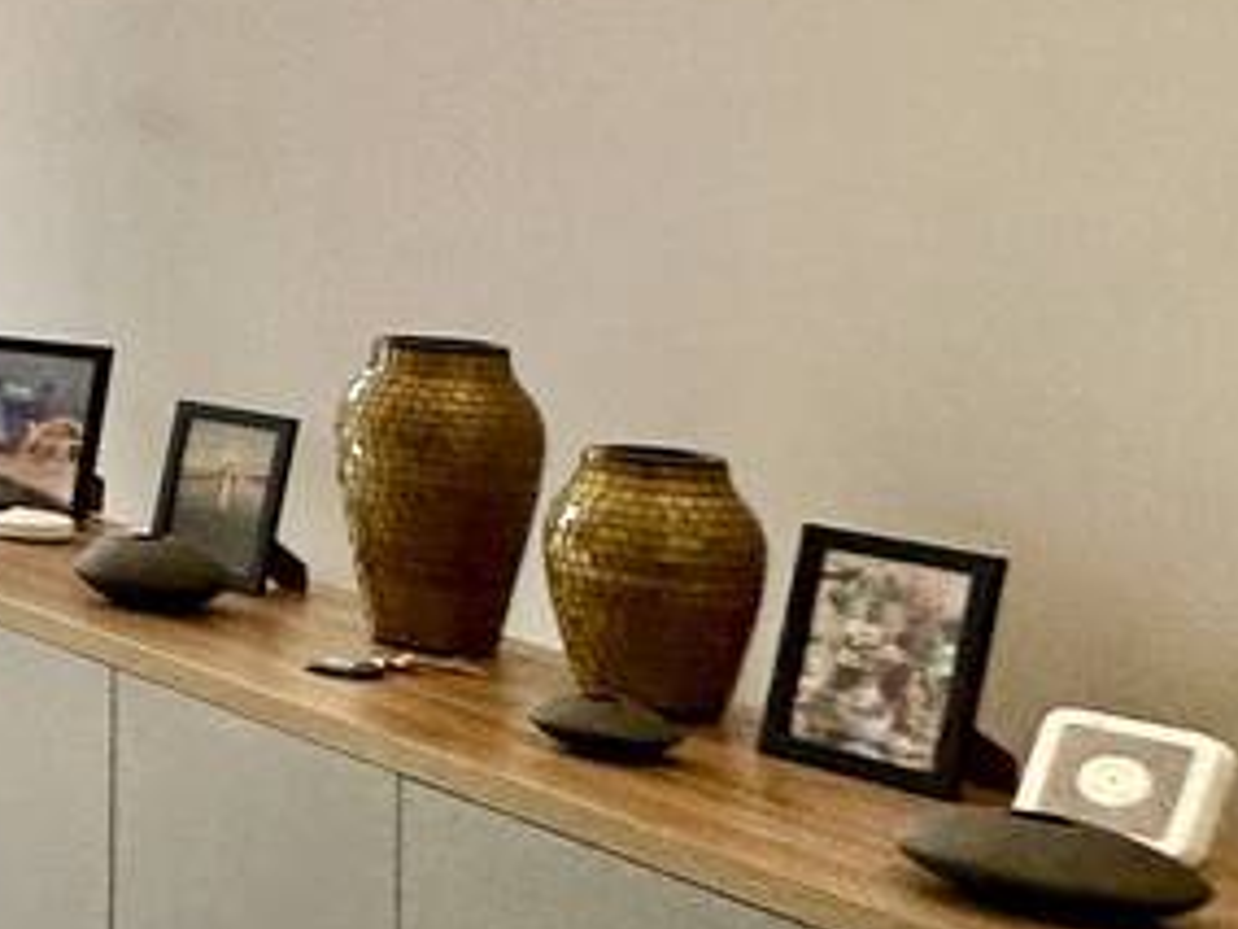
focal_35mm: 71
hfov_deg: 16.4
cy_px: 57
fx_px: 2539
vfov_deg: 20.2
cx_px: -1534
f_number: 2.2
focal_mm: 2.22
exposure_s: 1/120
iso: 100
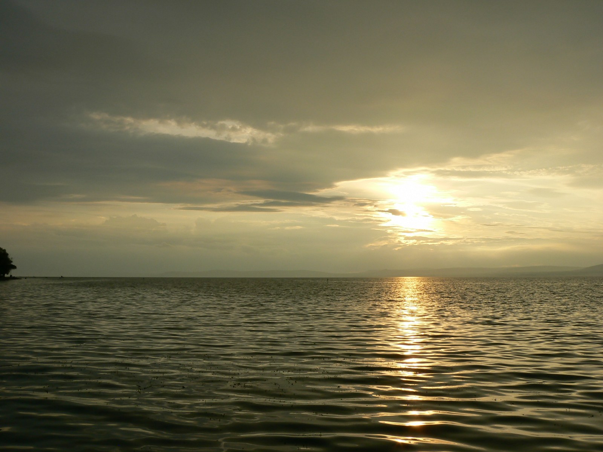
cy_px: 226
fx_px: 627
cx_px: 302
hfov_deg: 51.4
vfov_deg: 39.7
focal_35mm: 36
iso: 80
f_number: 5.6
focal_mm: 6
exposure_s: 1/200
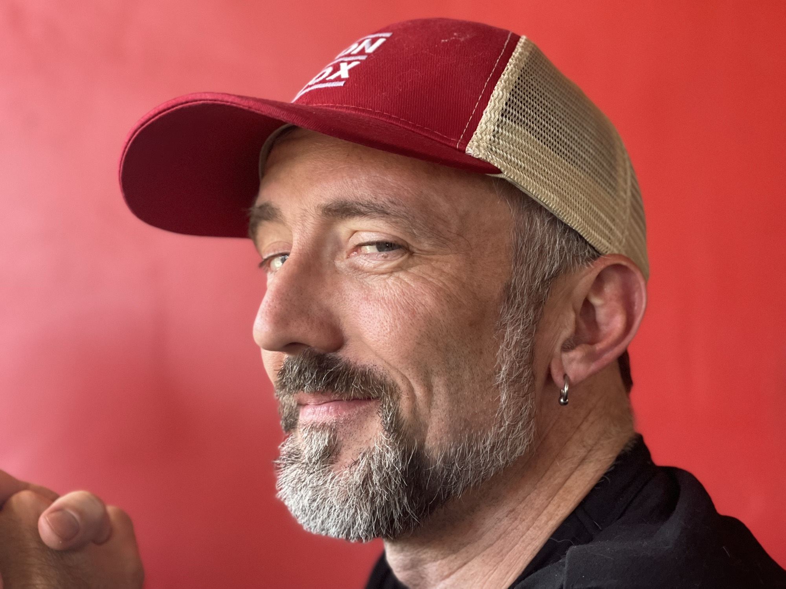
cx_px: 393
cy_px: 294
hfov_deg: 30.3
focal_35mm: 64
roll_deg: -5.6
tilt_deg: +6.0
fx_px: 1453
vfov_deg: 22.9
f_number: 2.2
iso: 250
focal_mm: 7.5
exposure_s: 1/40
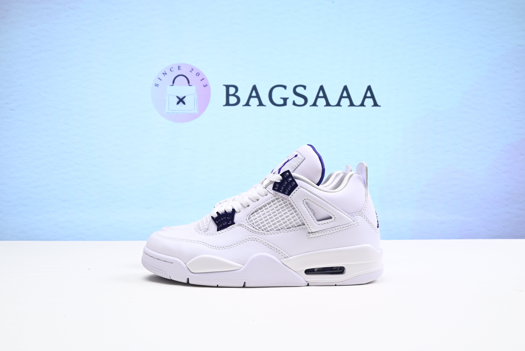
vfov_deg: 36.0
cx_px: 262
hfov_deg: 51.9
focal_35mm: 37
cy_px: 176
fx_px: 540
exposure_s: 1/2
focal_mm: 37
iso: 100
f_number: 16
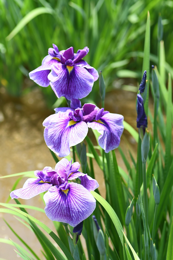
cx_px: 86
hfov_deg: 10.2
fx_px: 973
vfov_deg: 15.2
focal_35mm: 135
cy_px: 130
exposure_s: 1/4000
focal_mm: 90
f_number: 4.5
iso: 800
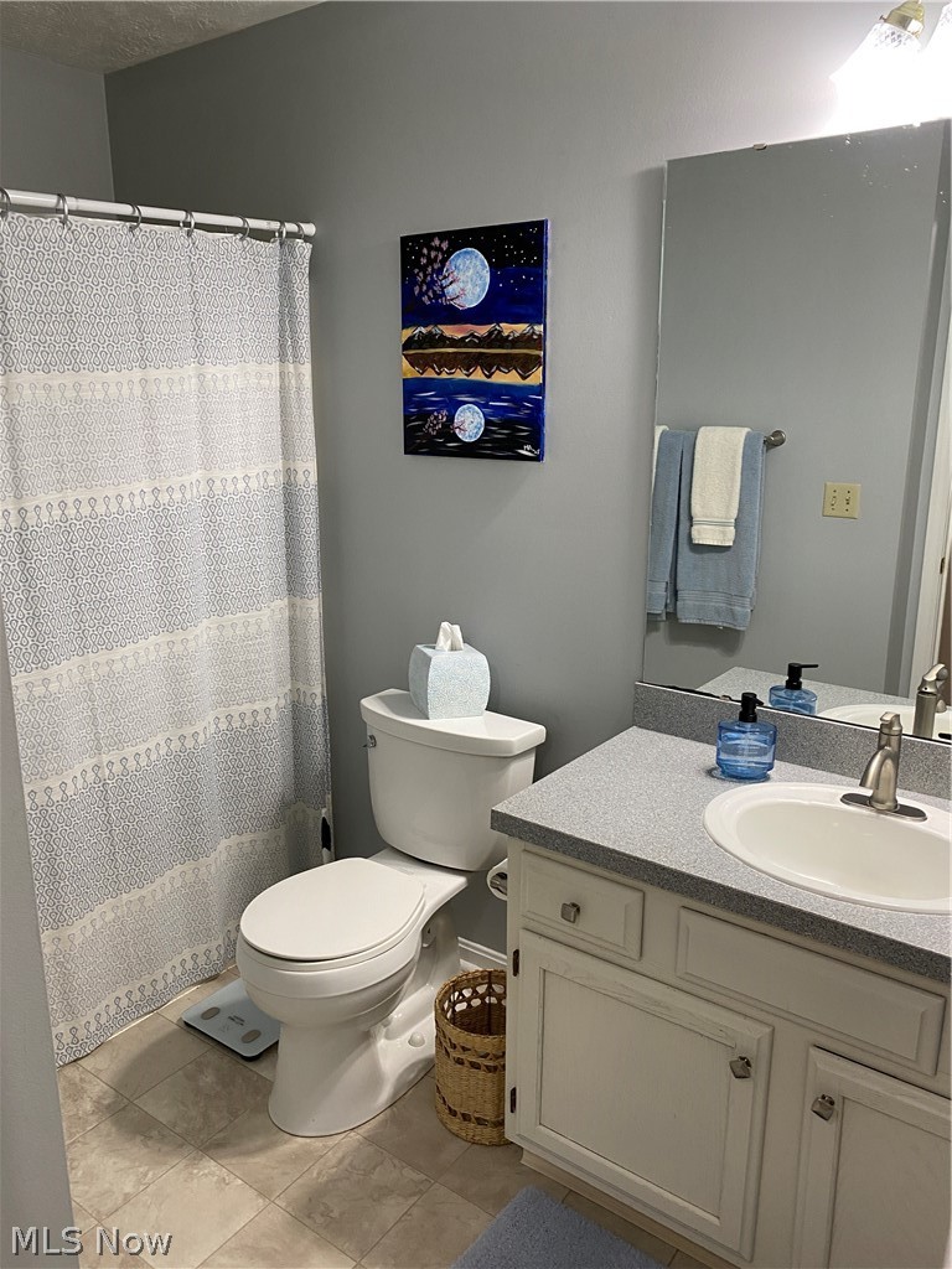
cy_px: 634
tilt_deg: -12.9
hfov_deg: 53.1
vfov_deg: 67.3
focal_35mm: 26
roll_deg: -0.2
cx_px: 476
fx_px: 953
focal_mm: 4.25
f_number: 1.8
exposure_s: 1/60
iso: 100
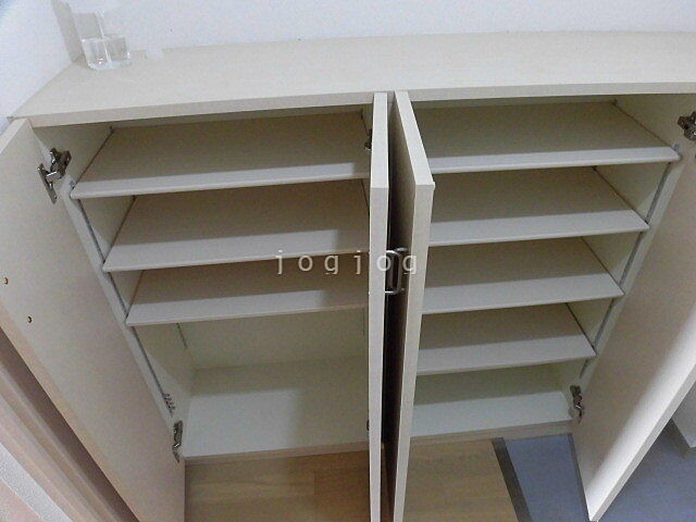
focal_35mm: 24
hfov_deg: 71.6
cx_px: 348
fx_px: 483
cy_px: 261
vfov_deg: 56.8
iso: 400
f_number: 3.1
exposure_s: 1/25
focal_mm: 4.3
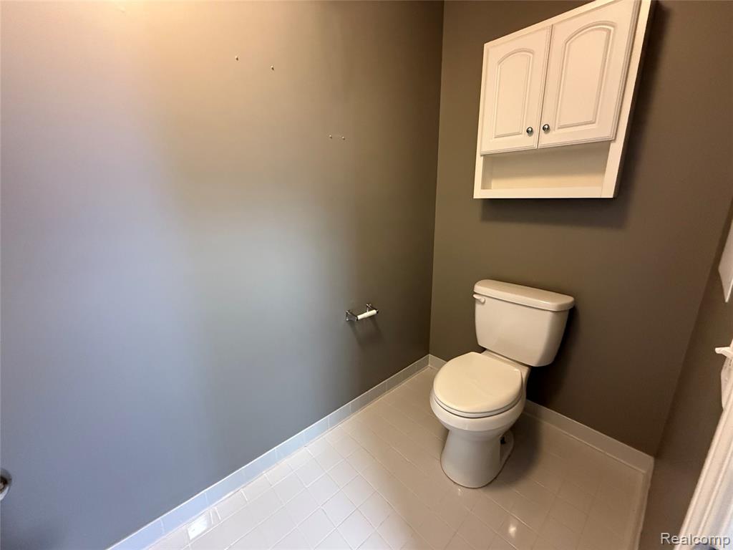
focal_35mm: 14
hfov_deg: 102.1
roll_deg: +0.7
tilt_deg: -14.4
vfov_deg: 85.7
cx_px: 366
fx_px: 296
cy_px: 275
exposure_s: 1/60
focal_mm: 2.22
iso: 800
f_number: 2.2
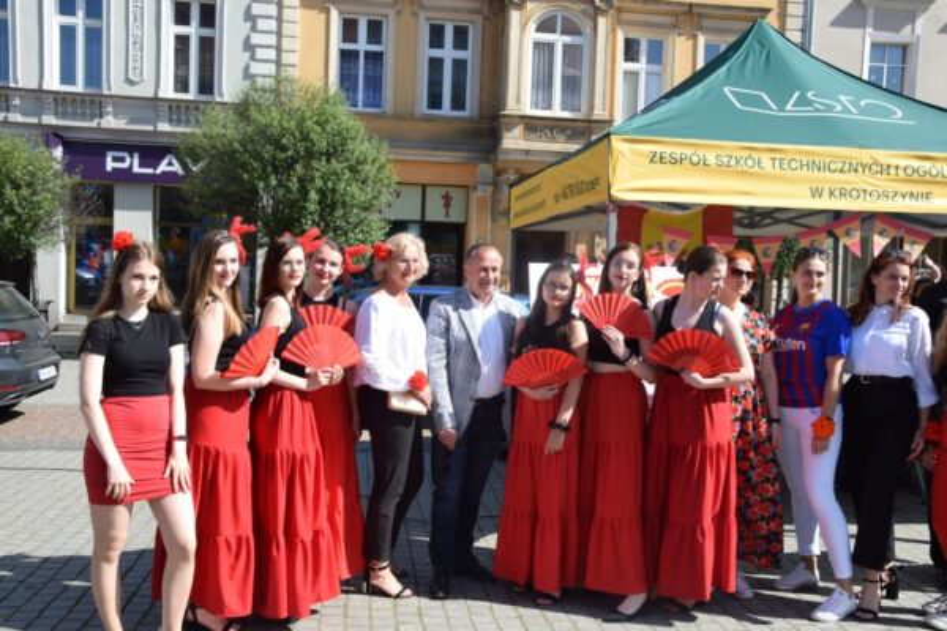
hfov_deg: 53.1
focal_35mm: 36
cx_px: 474
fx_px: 947
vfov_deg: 36.9
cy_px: 316
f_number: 9
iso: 200
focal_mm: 24
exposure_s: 1/320
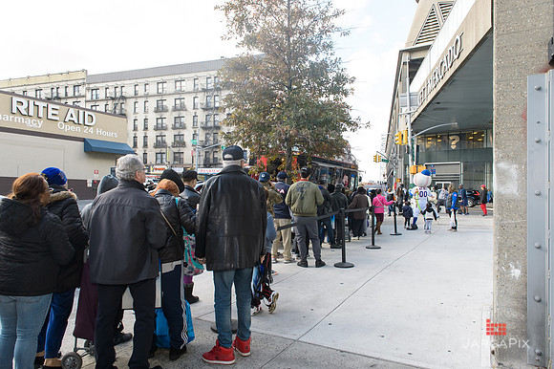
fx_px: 369
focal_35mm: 24
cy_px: 184
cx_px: 277
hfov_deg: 73.8
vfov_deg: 53.1
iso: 400
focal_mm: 24
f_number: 5.6
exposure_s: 1/250
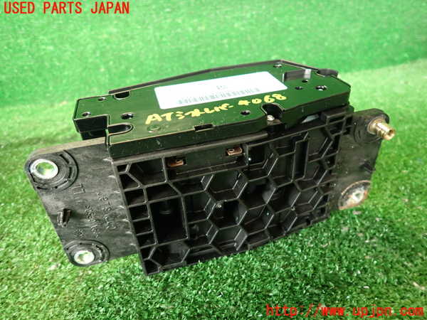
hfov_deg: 69.4
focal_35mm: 25
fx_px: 308
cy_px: 160
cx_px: 214
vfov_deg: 54.9
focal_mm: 4.5
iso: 250
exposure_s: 1/30
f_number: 2
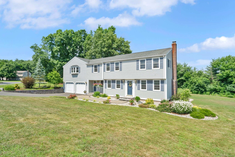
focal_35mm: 18
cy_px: 78
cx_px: 118
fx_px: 117
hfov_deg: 90.0
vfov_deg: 67.4
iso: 800
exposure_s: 1/1000
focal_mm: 18
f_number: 10
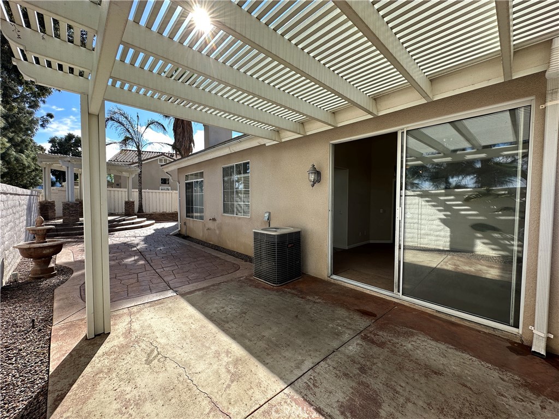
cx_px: 280
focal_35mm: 14
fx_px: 226
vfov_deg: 85.7
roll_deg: -0.7
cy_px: 210
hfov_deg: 102.1
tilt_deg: -3.1
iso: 40
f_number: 2.2
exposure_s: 1/673
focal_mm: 2.22
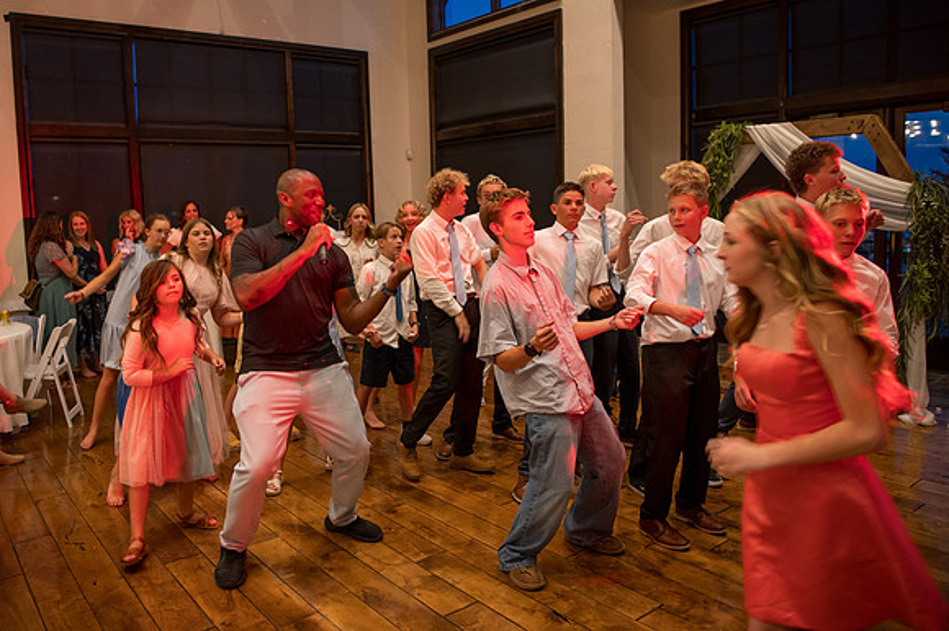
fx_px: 708
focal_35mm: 27
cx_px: 427
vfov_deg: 48.0
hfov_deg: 67.5
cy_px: 291
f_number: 2.8
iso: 3200
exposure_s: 1/100
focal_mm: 24
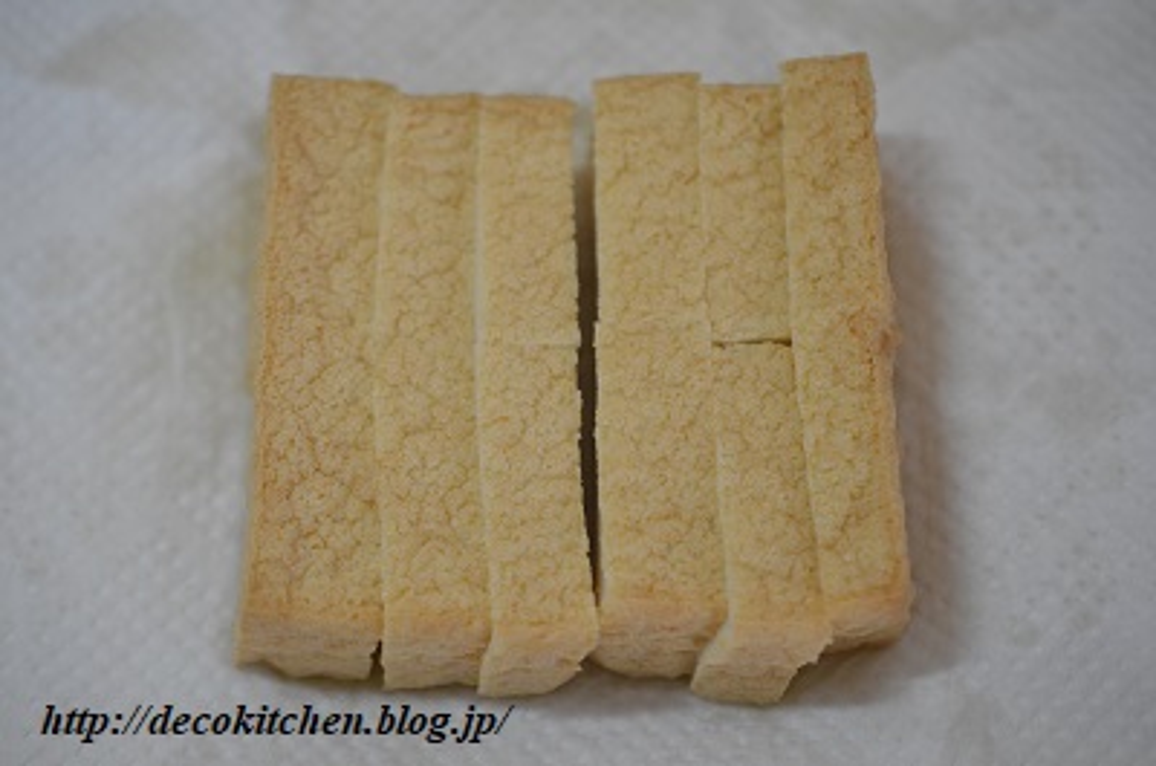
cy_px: 383
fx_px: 1923
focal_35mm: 60
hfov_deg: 33.5
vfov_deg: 22.5
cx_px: 578
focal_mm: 40
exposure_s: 1/60
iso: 720
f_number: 3
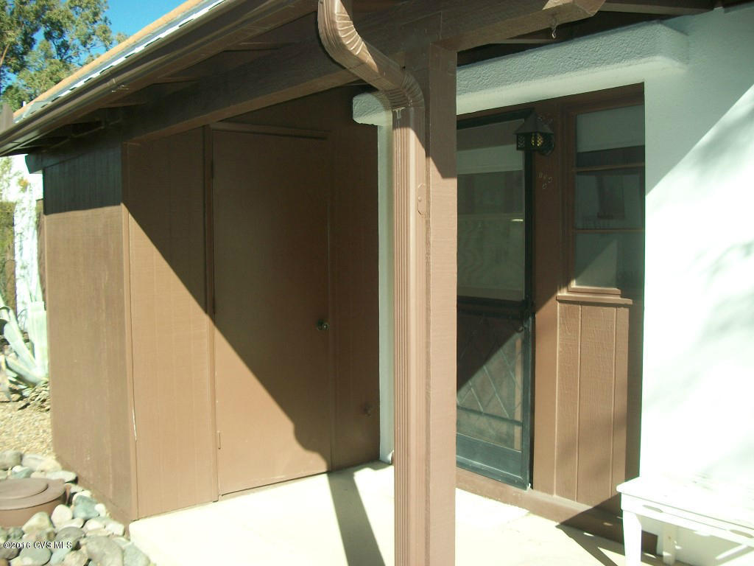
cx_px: 377
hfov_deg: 56.8
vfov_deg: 44.2
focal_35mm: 32
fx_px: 697
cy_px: 283
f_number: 2.9
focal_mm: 5.7
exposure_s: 1/640
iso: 80
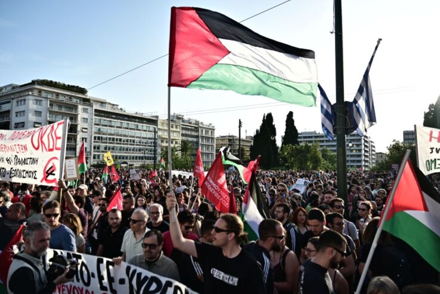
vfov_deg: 51.3
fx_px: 306
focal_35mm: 25
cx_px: 220
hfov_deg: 71.5
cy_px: 146
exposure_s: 1/2000
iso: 500
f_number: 4
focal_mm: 24
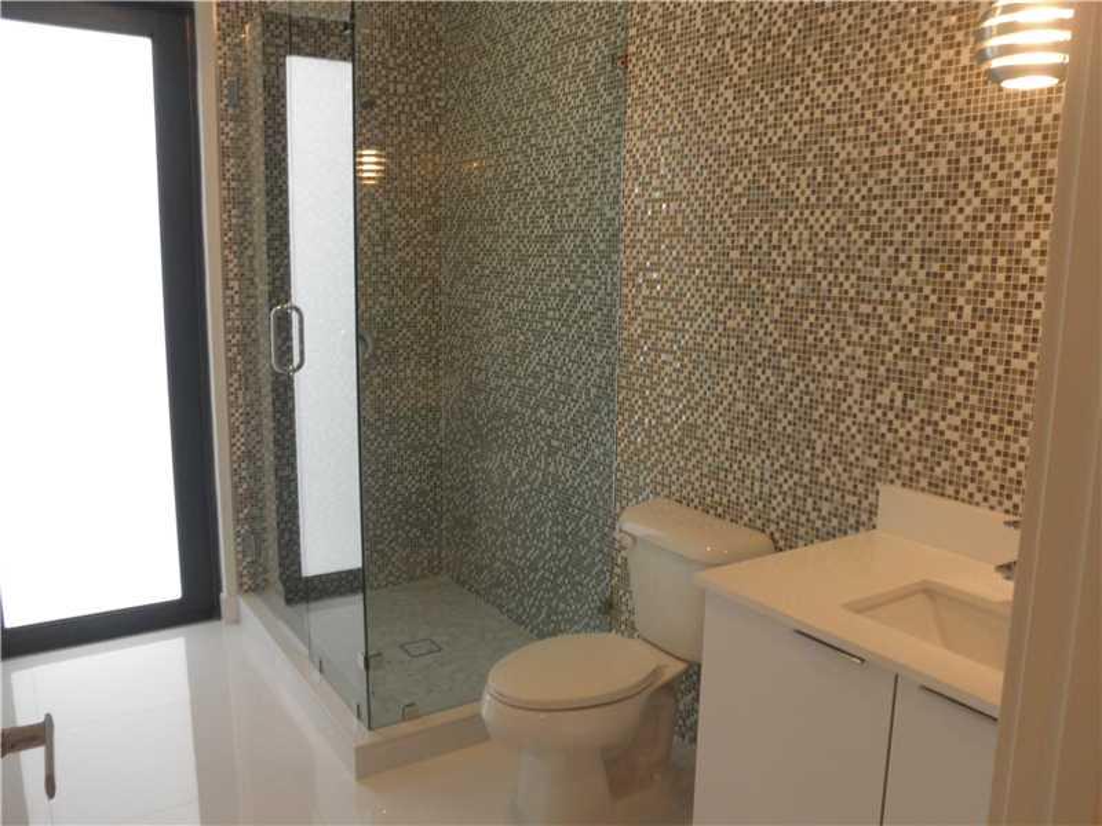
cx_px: 551
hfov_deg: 63.4
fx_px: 891
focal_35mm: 28
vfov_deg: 49.7
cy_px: 413
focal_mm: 5
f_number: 3
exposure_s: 1/30
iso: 160
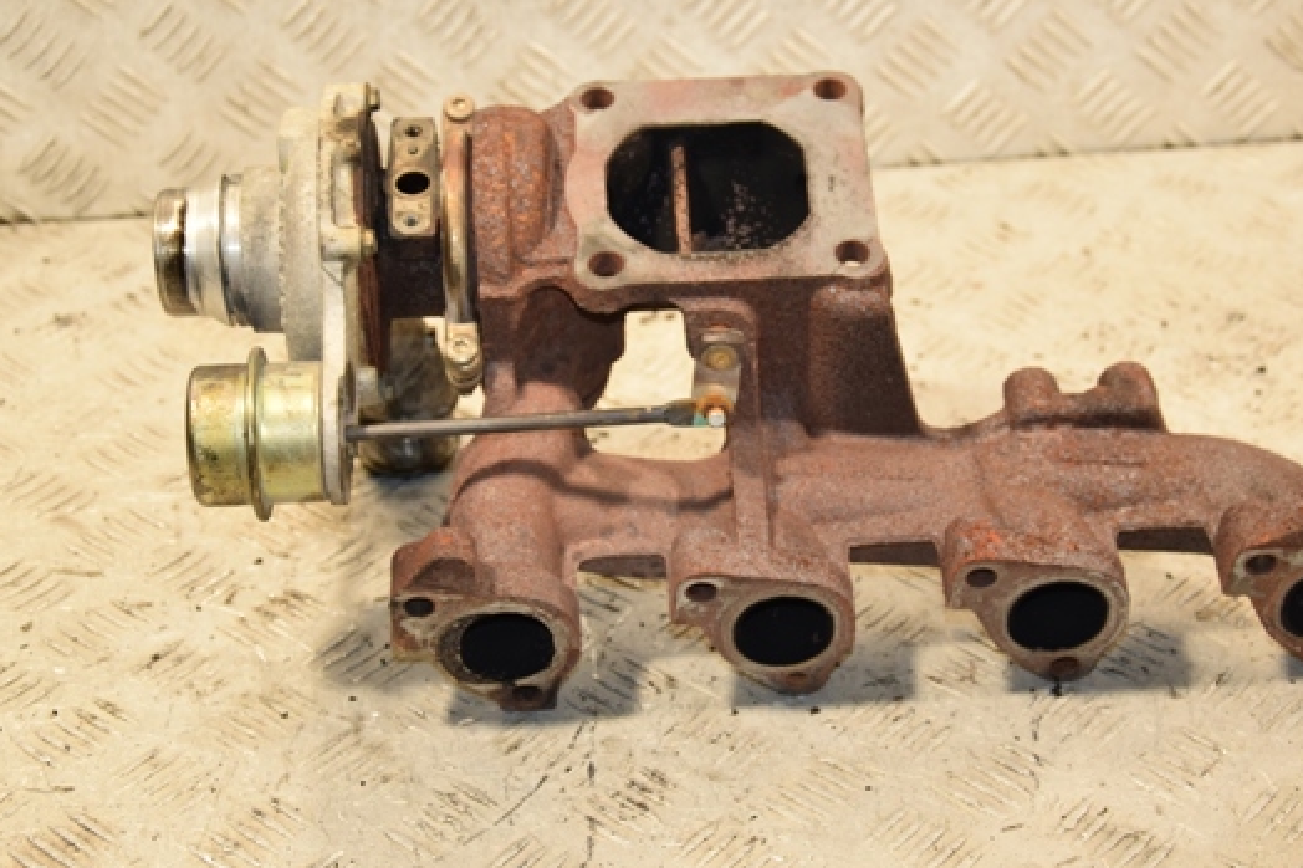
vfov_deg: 17.7
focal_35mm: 77
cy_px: 366
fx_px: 2786
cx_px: 736
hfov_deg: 26.3
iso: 800
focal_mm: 42
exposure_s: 1/200
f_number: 5
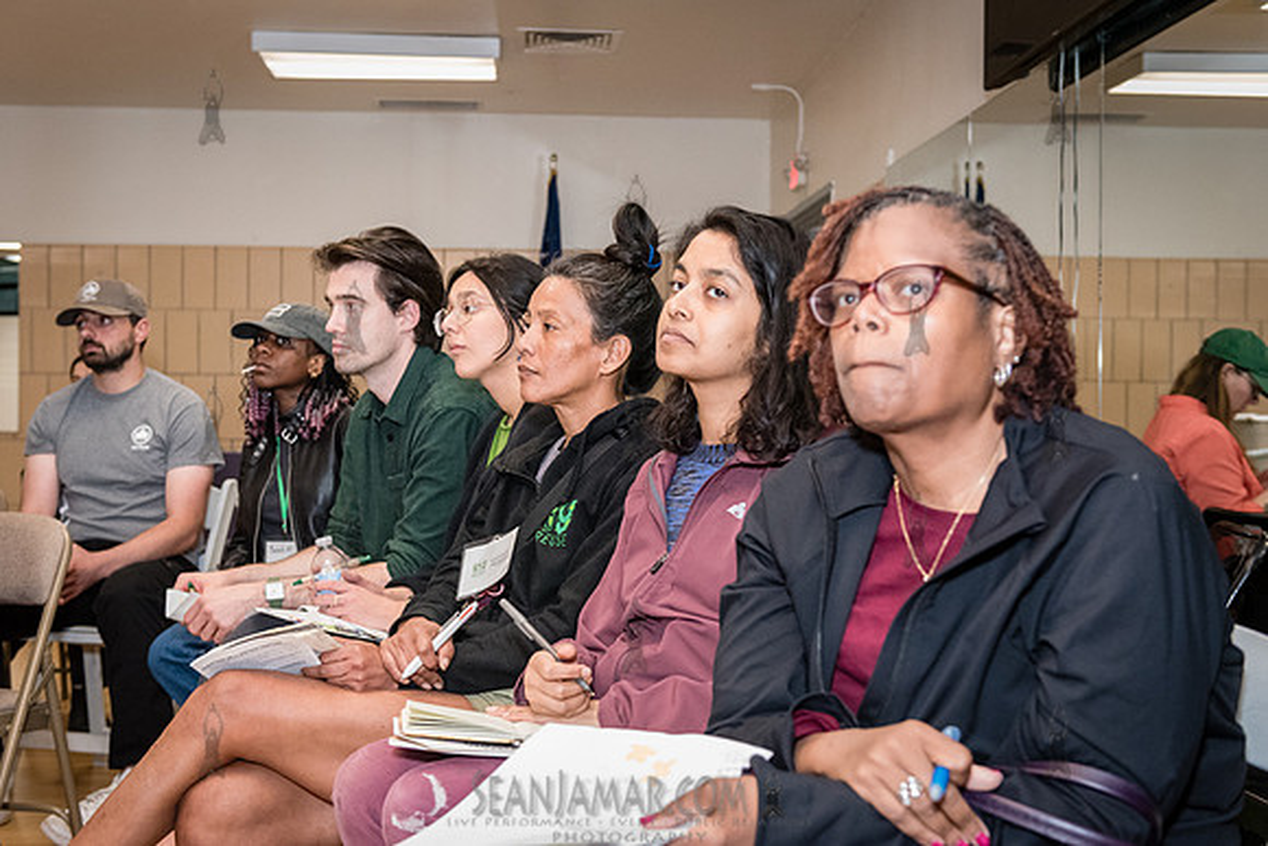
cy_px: 423
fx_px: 1621
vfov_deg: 29.3
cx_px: 634
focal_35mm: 46
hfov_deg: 42.7
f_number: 4
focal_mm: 44
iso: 5000
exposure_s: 1/250
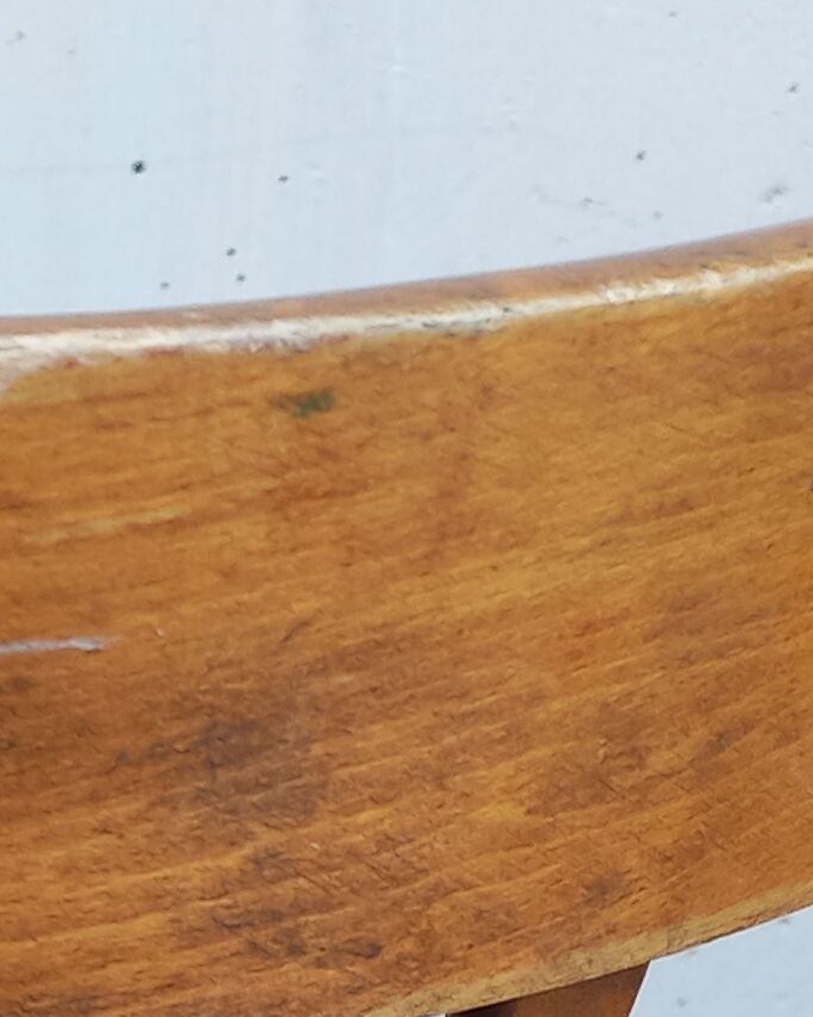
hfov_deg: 12.8
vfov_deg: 15.5
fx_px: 3459
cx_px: -346
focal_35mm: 115
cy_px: 1495
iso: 64
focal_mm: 4.65
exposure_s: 1/50
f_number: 1.8
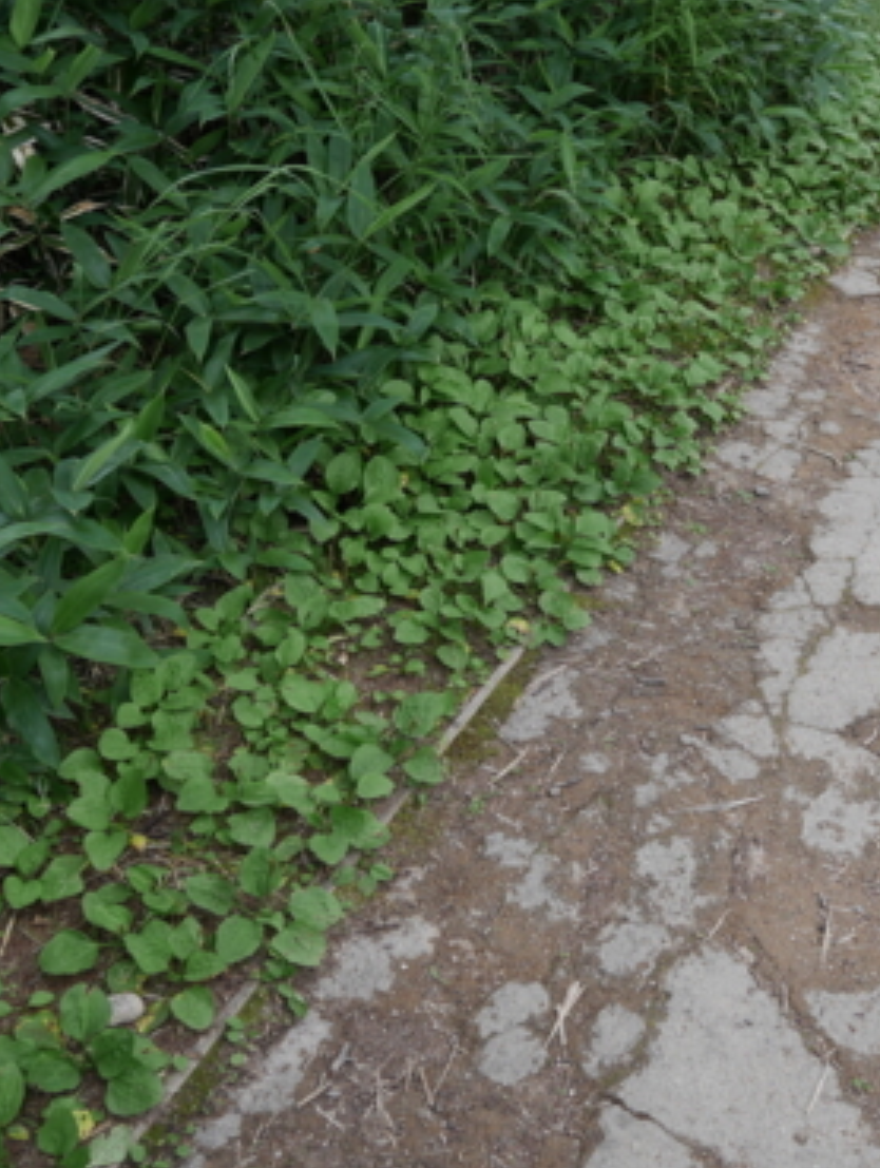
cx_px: 679
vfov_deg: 47.6
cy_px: 491
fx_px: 1318
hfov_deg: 35.9
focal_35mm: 39
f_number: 4
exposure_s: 1/160
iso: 200
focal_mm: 12
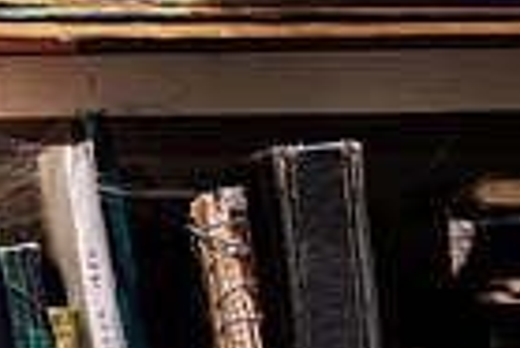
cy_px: 234
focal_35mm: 292
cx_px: -430
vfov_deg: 4.7
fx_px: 4222
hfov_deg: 6.9
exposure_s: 1/4
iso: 64
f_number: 5.6
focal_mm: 70
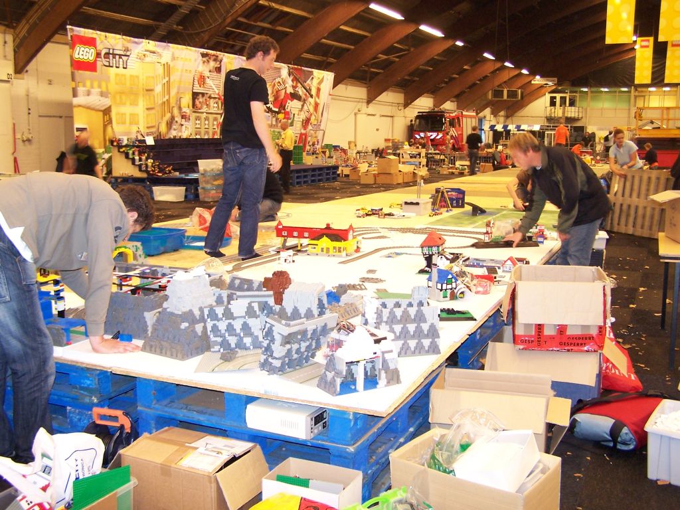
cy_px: 255
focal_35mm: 38
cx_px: 340
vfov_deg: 37.7
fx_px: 746
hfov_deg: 49.0
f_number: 2.8
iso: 140
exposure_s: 1/6
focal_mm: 6.3
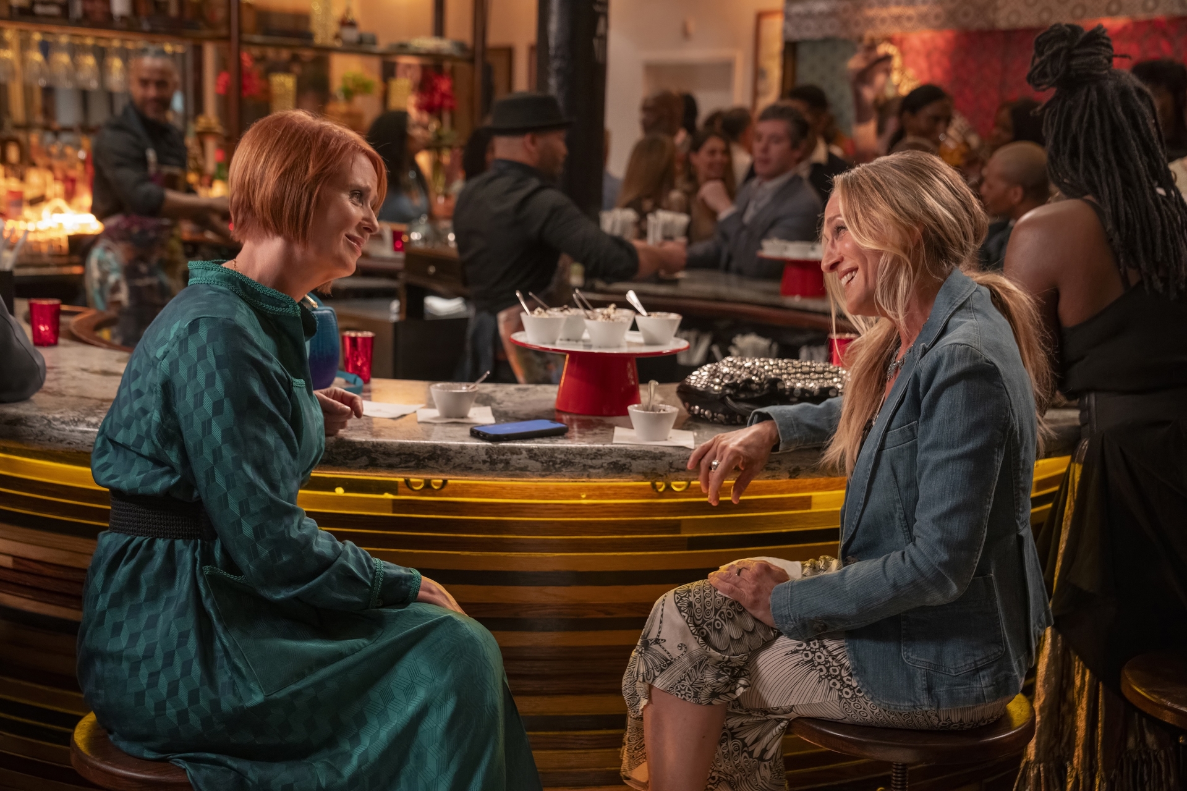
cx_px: 594
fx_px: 1648
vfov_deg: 27.0
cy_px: 396
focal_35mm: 50
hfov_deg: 39.6
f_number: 3.5
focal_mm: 50
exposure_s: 1/125
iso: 4000
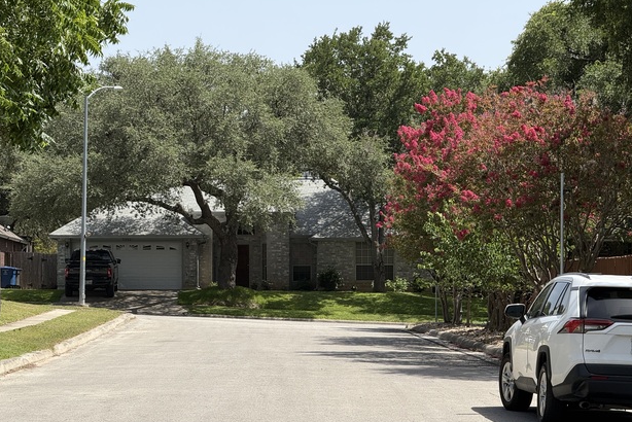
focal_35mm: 130
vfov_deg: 10.6
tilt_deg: +2.0
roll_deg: +0.4
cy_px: 236
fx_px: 2283
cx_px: 312
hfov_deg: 15.8
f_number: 2.8
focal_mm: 15.66
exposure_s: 1/1186
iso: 50
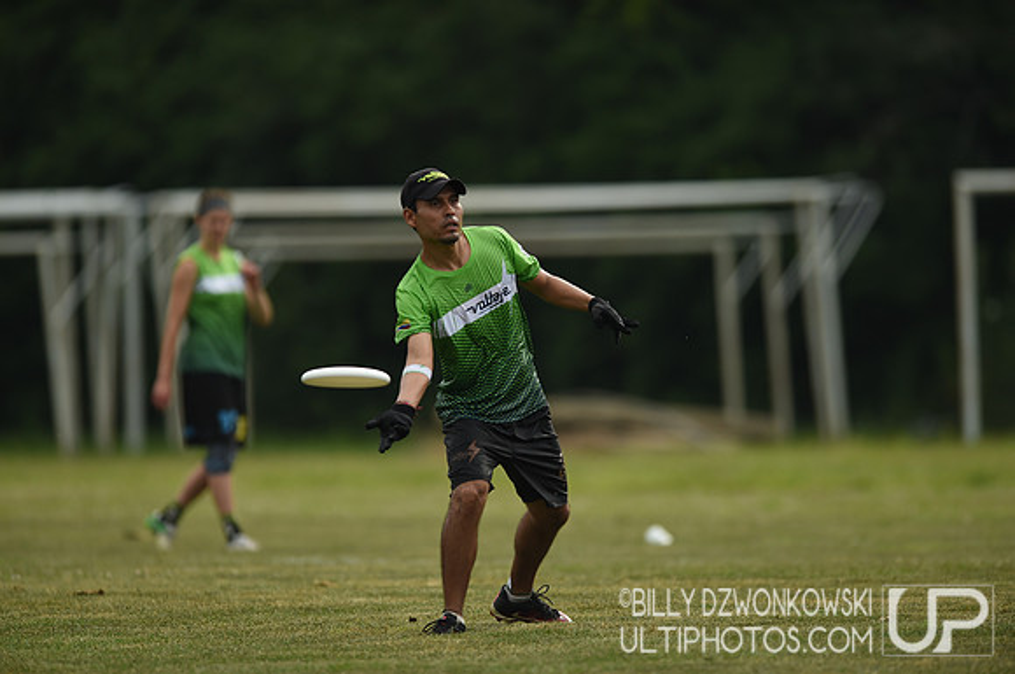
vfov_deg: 3.4
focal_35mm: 400
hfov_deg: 5.2
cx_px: 508
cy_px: 337
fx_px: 11262
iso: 320
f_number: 2.8
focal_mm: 400
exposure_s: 1/4000
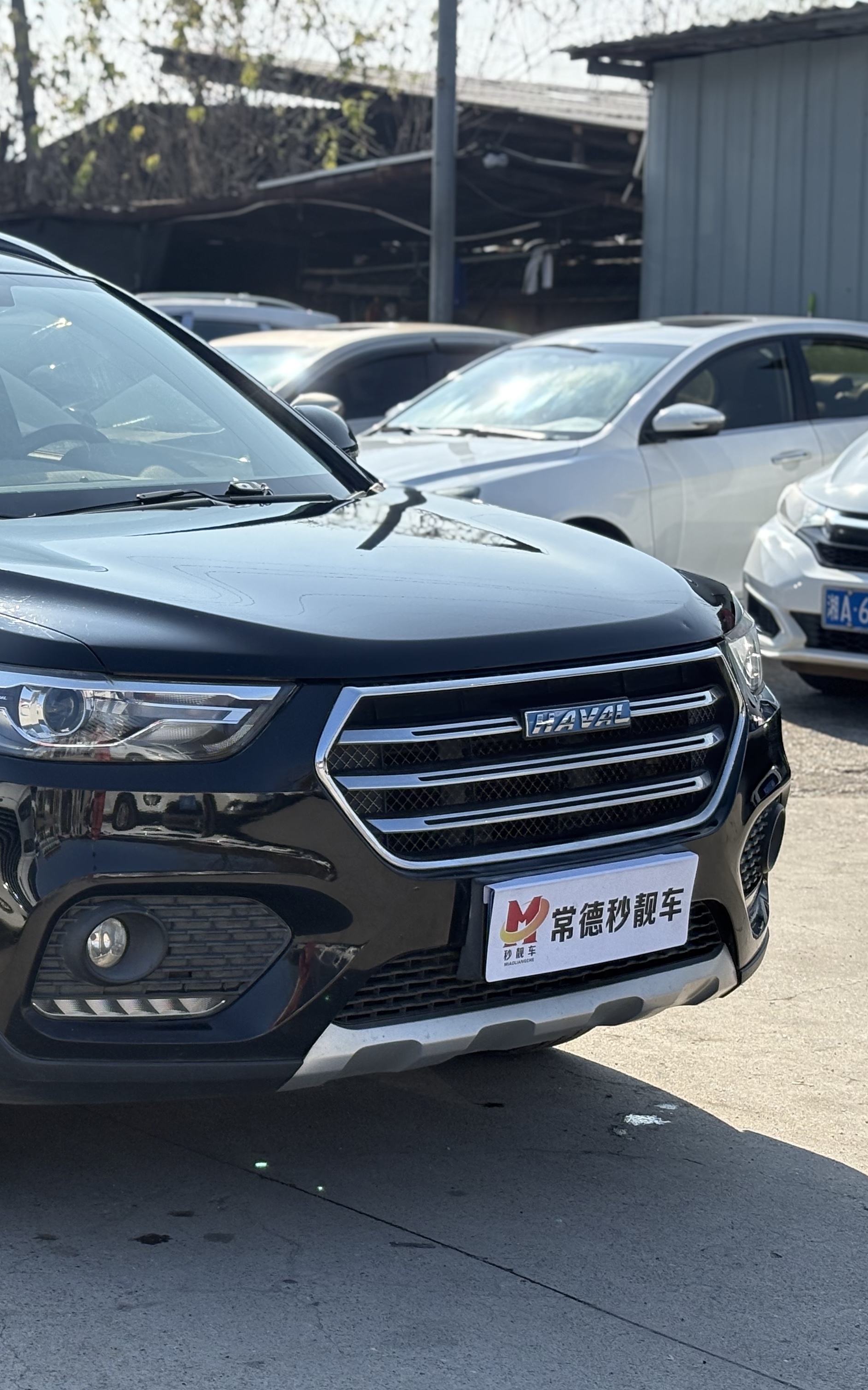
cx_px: -60
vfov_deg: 27.8
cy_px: 698
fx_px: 2801
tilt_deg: -8.4
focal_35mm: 74
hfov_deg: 17.1
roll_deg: +1.8
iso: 50
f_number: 1.6
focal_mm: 5.96
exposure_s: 1/2639
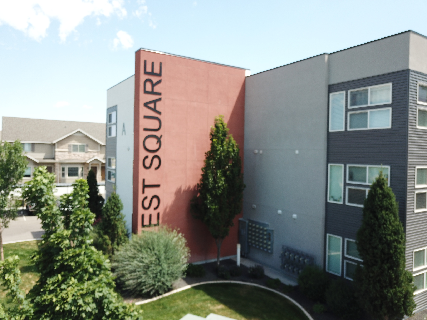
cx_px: 214
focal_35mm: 26
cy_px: 160
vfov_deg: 53.1
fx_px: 321
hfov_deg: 67.3
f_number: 2.2
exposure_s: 1/470
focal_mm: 4.73
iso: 100
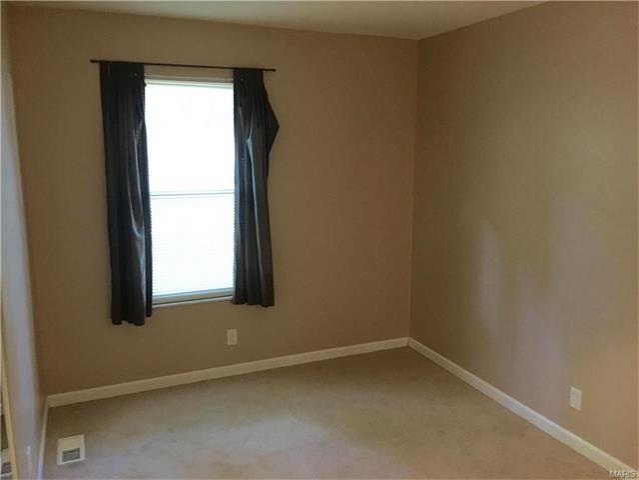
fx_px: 535
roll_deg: -1.1
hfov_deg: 61.7
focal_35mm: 29
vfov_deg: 48.2
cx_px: 320
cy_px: 240
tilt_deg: -10.6
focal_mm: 4.15
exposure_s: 1/20
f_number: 2.2
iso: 200
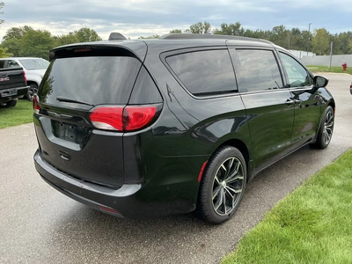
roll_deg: +1.2
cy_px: 132
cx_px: 176
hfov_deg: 63.4
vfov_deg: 49.7
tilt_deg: -12.1
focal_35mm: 28
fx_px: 285
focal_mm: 3
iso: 25
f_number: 1.8
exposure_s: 1/389
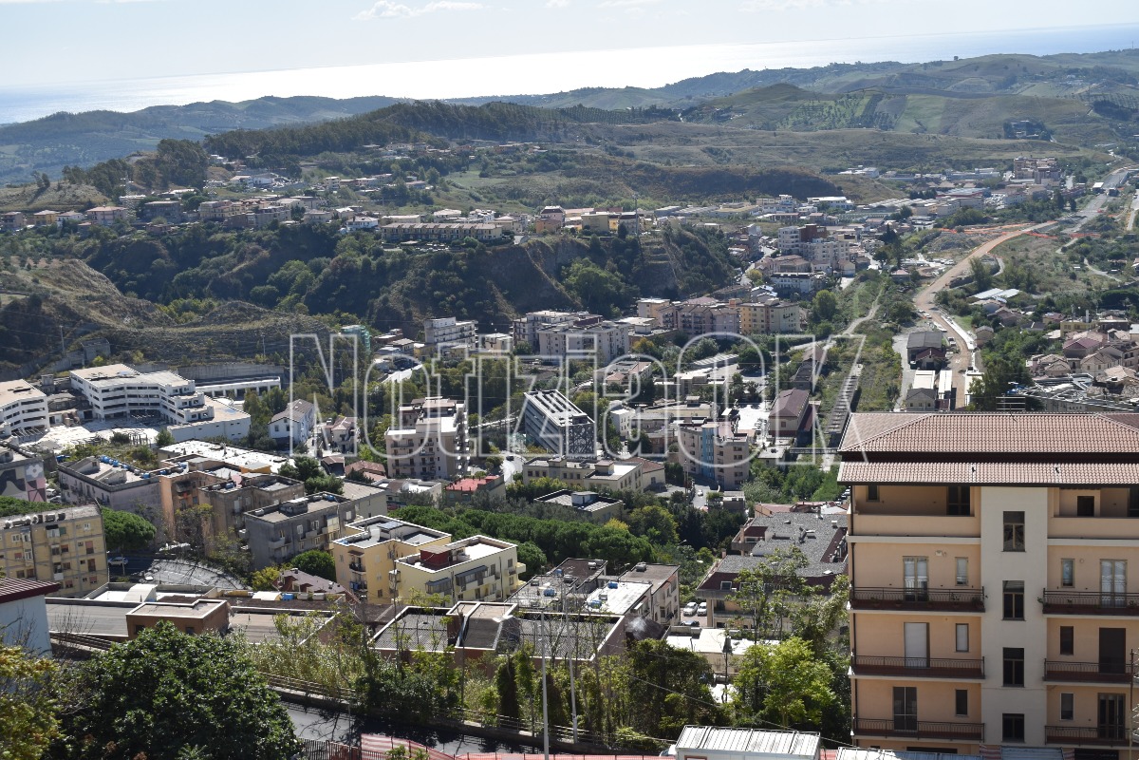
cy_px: 380
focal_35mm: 51
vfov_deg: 26.5
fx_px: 1613
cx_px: 570
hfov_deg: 38.9
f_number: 8
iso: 100
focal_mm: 34
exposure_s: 1/400
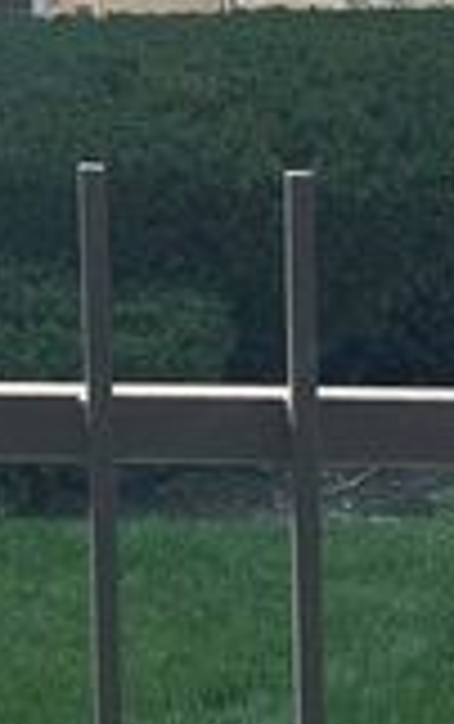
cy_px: -187
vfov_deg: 17.3
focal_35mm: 114
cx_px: -346
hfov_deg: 10.8
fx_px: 2251
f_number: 1.6
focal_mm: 5.1
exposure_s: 1/1046
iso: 50
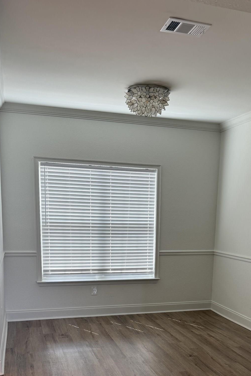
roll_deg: -1.0
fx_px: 397
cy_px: 276
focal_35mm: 38
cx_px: 150
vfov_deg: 49.0
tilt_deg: -6.5
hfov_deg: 35.0
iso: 80
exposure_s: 1/121
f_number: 1.78
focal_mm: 6.76
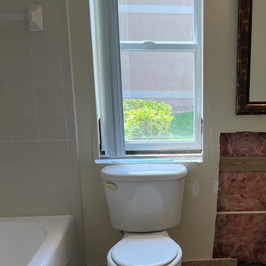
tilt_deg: -14.6
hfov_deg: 34.5
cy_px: 163
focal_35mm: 48
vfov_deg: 35.2
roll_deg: -0.6
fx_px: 417
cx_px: 203
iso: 40
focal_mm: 5.7
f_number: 1.5
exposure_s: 1/238
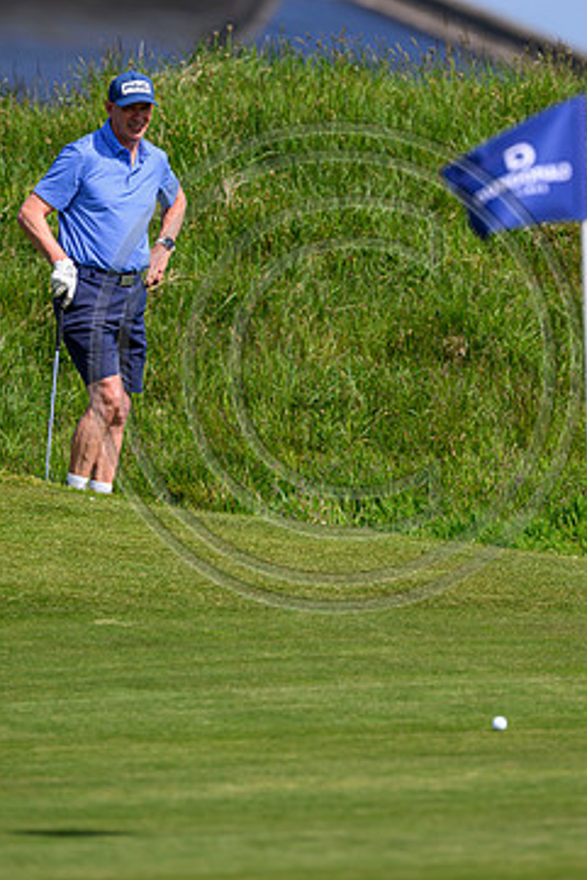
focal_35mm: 498
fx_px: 12168
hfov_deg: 2.8
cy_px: 366
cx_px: 336
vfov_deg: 4.1
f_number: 4.5
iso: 500
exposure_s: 1/4000
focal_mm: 400
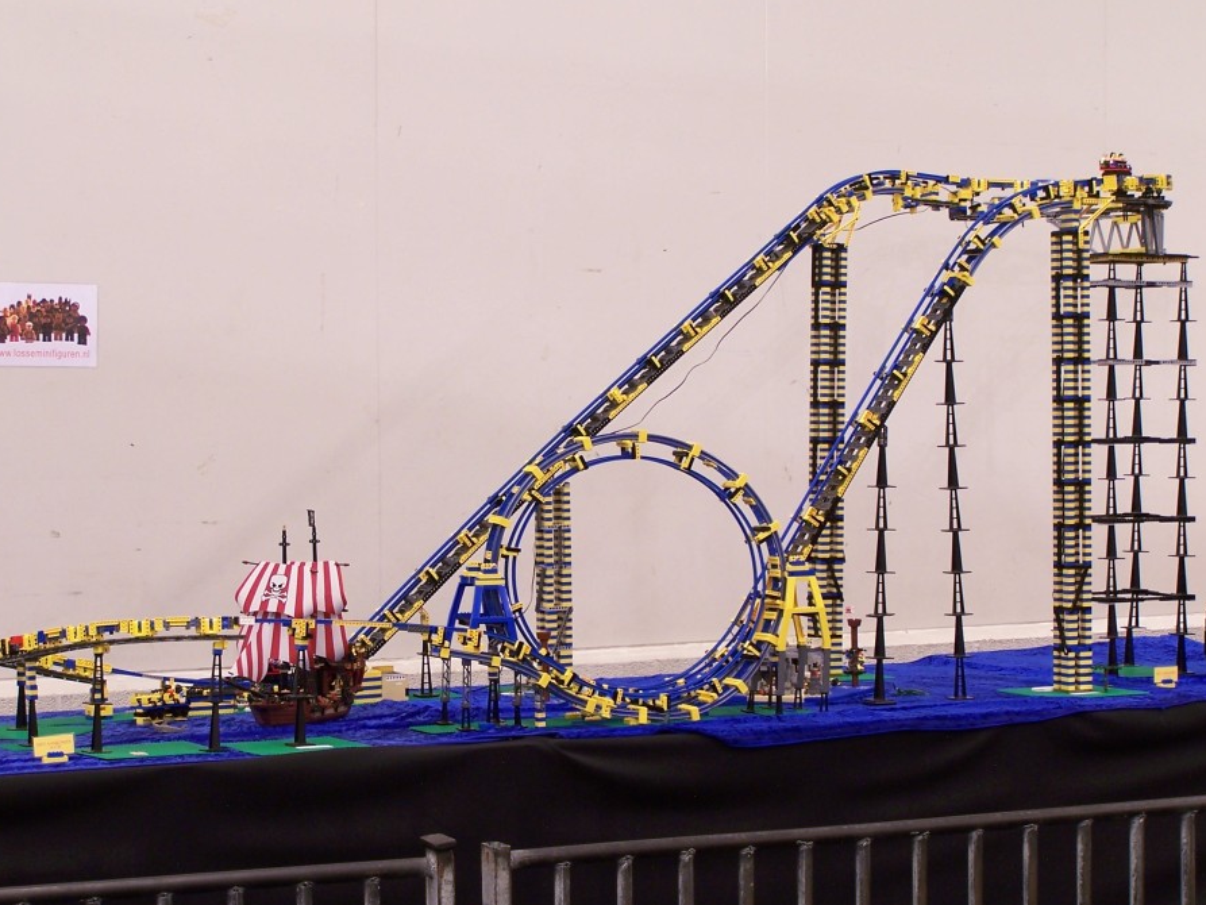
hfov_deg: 22.8
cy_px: 493
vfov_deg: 17.2
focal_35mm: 86
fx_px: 2997
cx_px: 565
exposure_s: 1/2
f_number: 3.2
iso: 80
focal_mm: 12.4
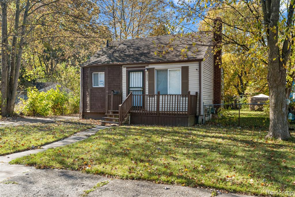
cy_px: 98
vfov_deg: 39.9
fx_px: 270
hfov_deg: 57.2
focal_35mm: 33
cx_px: 148
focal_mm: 33
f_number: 8
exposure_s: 1/50
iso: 400
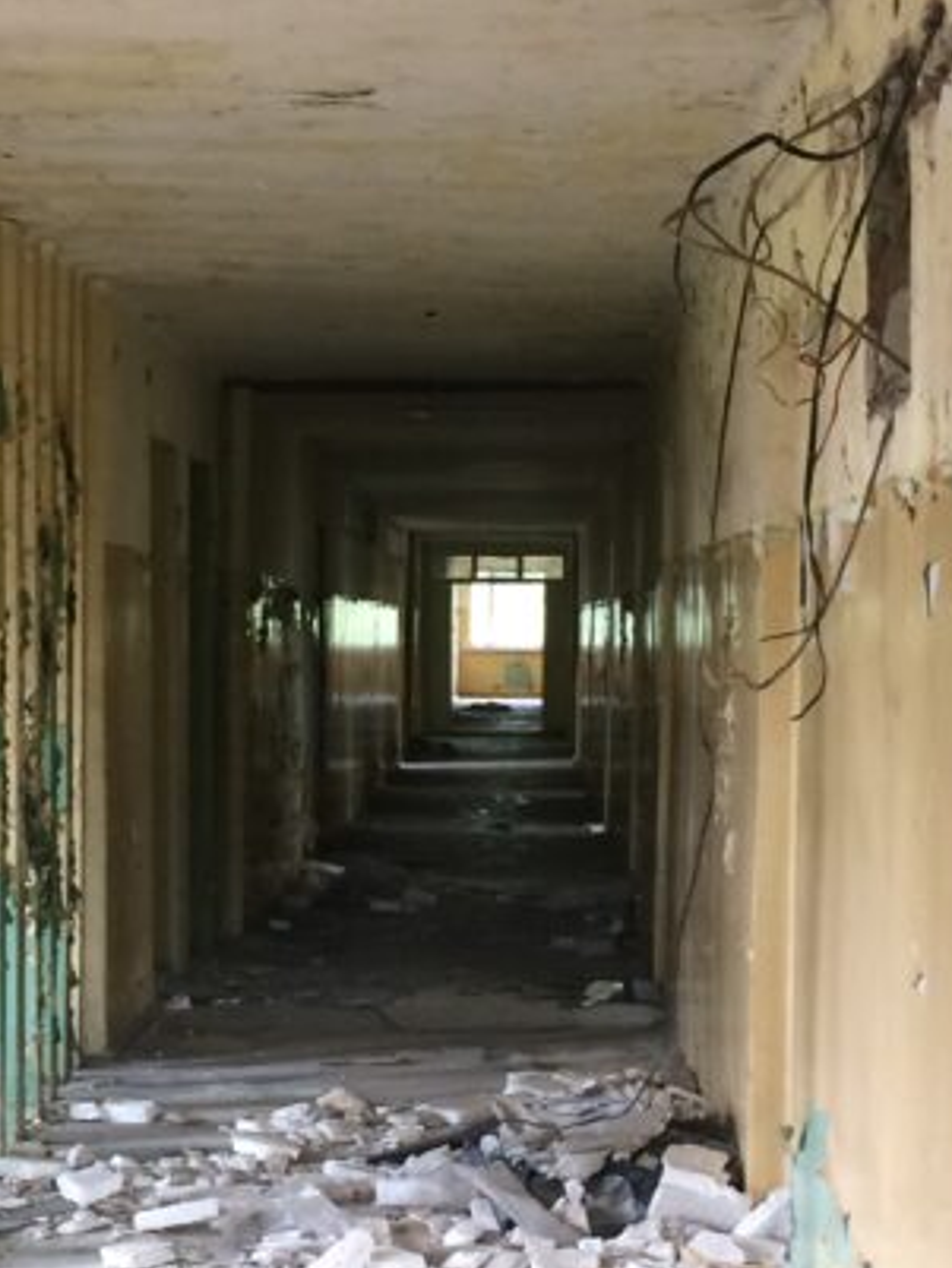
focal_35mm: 74
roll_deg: +0.1
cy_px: 743
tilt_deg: -5.3
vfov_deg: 26.3
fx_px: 2712
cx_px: 395
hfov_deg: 19.9
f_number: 2.2
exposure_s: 1/33
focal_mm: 4.15
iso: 100
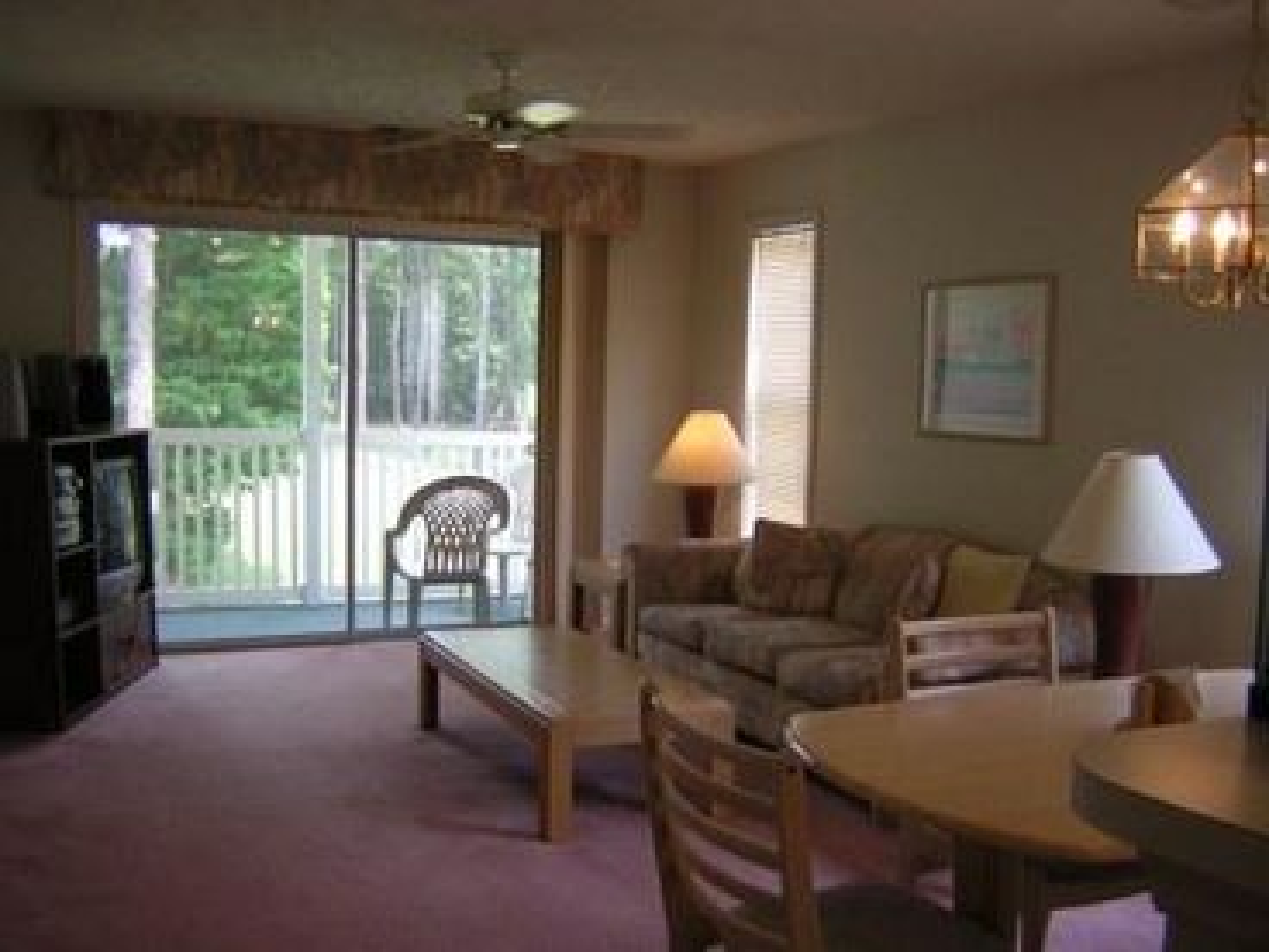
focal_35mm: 36
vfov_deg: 39.7
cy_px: 476
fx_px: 1320
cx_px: 634
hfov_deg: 51.4
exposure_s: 1/61.7
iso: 100
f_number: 2.6
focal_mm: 4.7
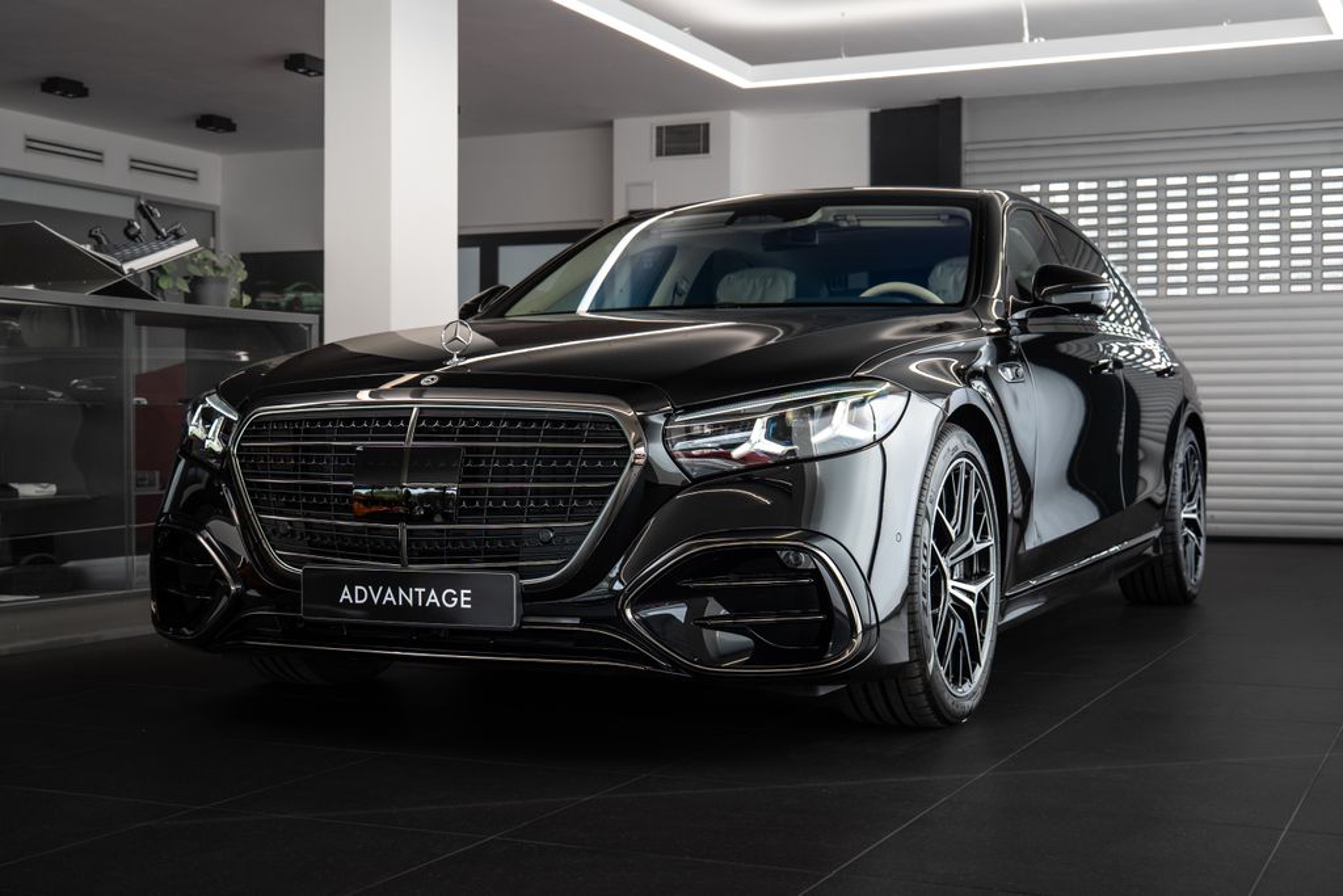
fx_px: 1807
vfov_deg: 27.8
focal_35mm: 48
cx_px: 679
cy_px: 450
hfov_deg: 40.8
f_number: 4.9
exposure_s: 1/50
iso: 320
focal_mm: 44
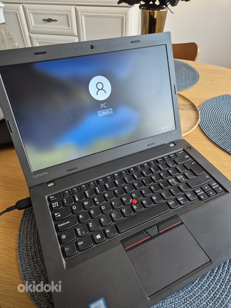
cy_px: 154
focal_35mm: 23
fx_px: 205
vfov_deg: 73.9
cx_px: 116
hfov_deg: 58.9
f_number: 1.8
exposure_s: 1/100
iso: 200
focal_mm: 5.4
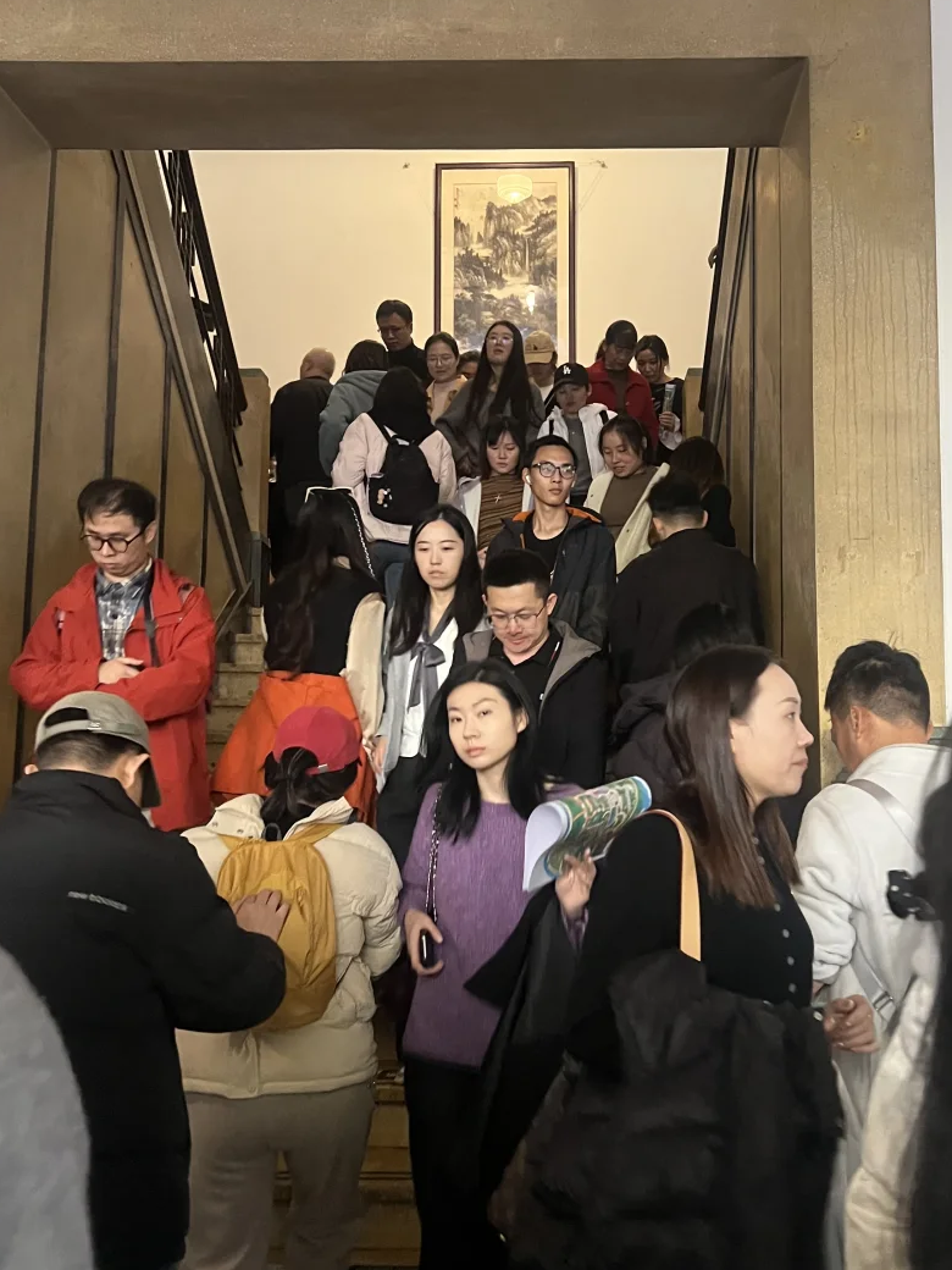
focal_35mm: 36
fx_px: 1320
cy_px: 617
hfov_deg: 39.6
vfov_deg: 51.3
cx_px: 544
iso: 500
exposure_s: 1/50
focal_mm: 5.7
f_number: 1.5
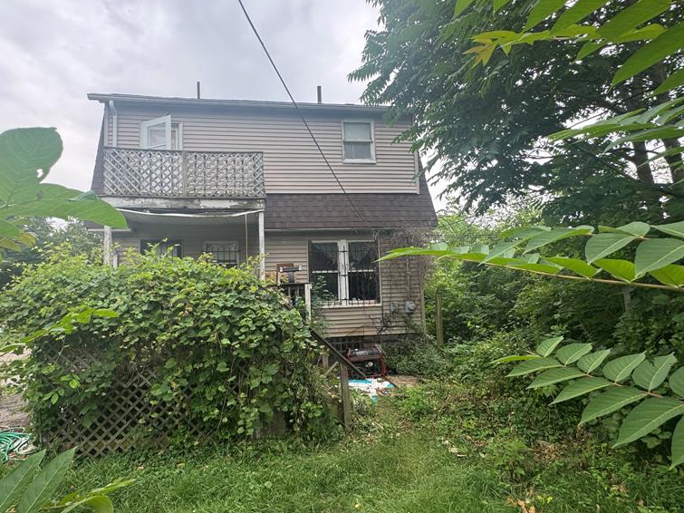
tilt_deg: +3.2
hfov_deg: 84.2
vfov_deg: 68.6
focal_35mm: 19
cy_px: 267
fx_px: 375
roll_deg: +2.0
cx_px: 296
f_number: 2.2
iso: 40
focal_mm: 2.22
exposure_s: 1/218
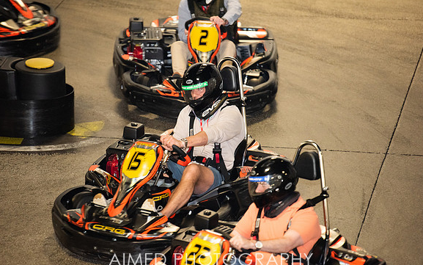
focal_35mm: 205
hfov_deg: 10.2
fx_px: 2364
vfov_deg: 6.4
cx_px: 212
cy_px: 132
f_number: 3.5
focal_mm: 200
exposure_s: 1/250
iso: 2000
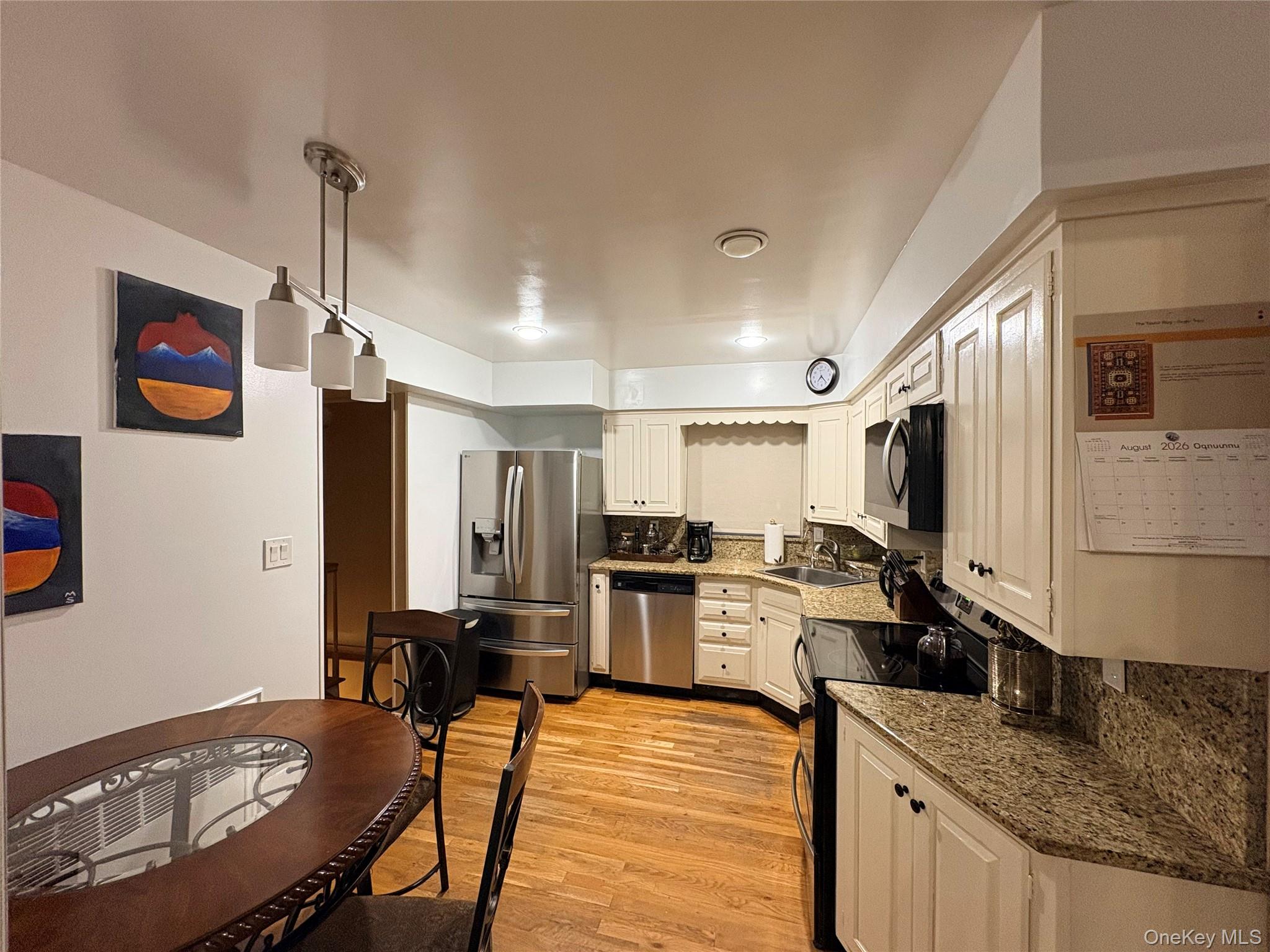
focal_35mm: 14
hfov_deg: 102.1
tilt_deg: +0.3
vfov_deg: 85.7
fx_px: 514
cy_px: 476
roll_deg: +0.3
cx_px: 635
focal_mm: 2.22
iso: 250
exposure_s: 1/60
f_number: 2.2
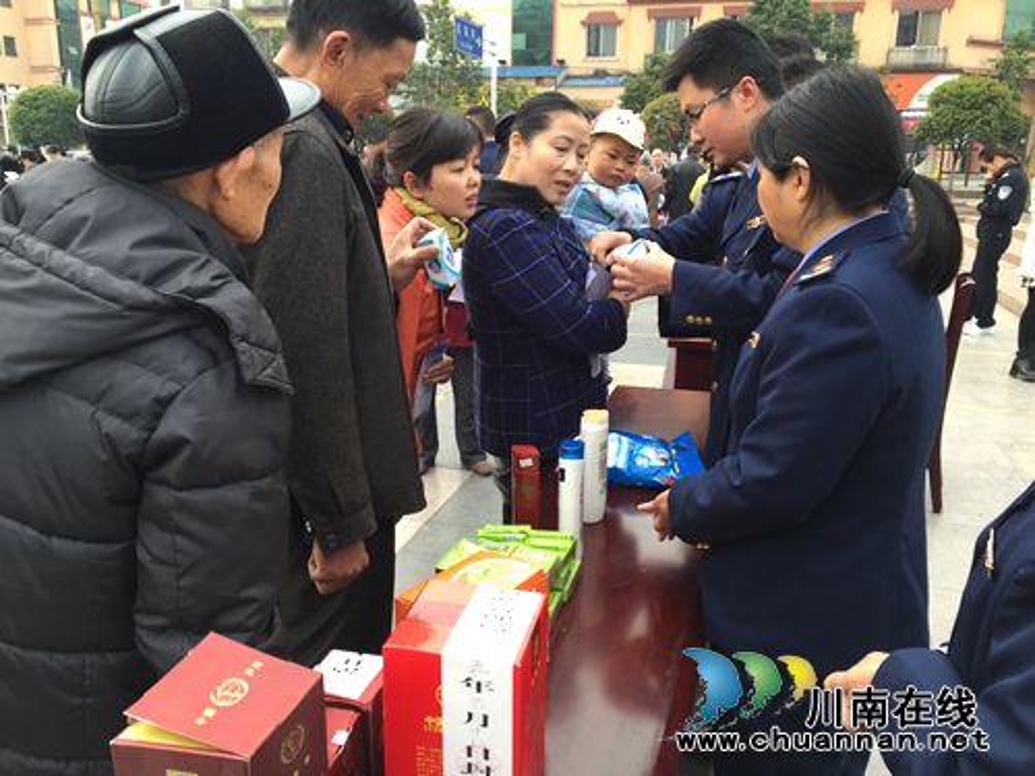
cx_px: 518
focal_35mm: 29
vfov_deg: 48.2
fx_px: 867
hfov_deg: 61.7
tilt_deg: -14.4
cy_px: 388
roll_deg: -1.3
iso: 32
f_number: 2.2
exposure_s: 1/130
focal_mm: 4.15
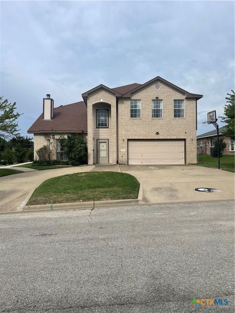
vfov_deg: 67.3
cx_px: 118
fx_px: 235
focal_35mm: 26
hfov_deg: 53.0
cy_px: 156
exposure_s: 1/4831
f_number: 1.6
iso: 32
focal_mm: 4.2
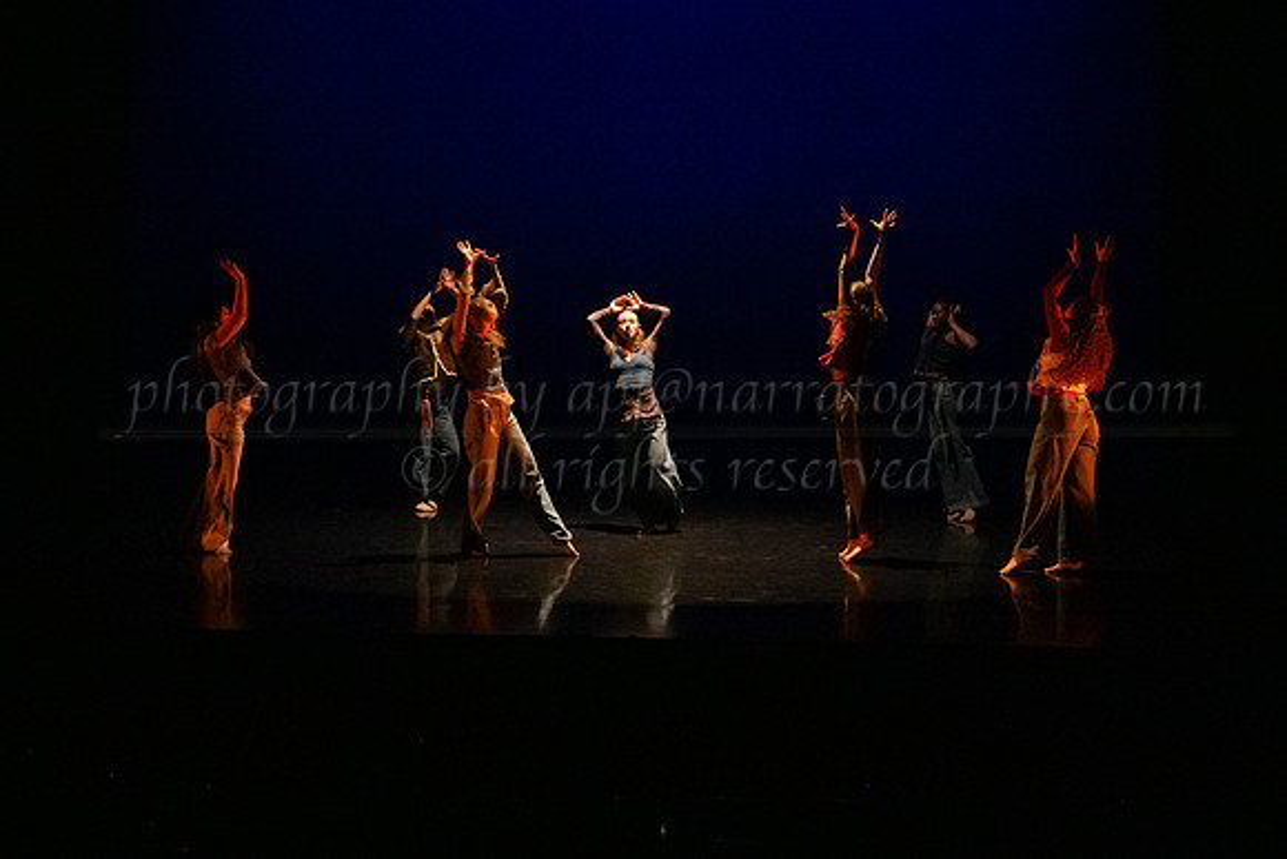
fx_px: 2244
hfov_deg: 32.0
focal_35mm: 63
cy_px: 310
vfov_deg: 21.6
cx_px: 638
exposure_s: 1/250
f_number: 2.8
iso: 3200
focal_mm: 44
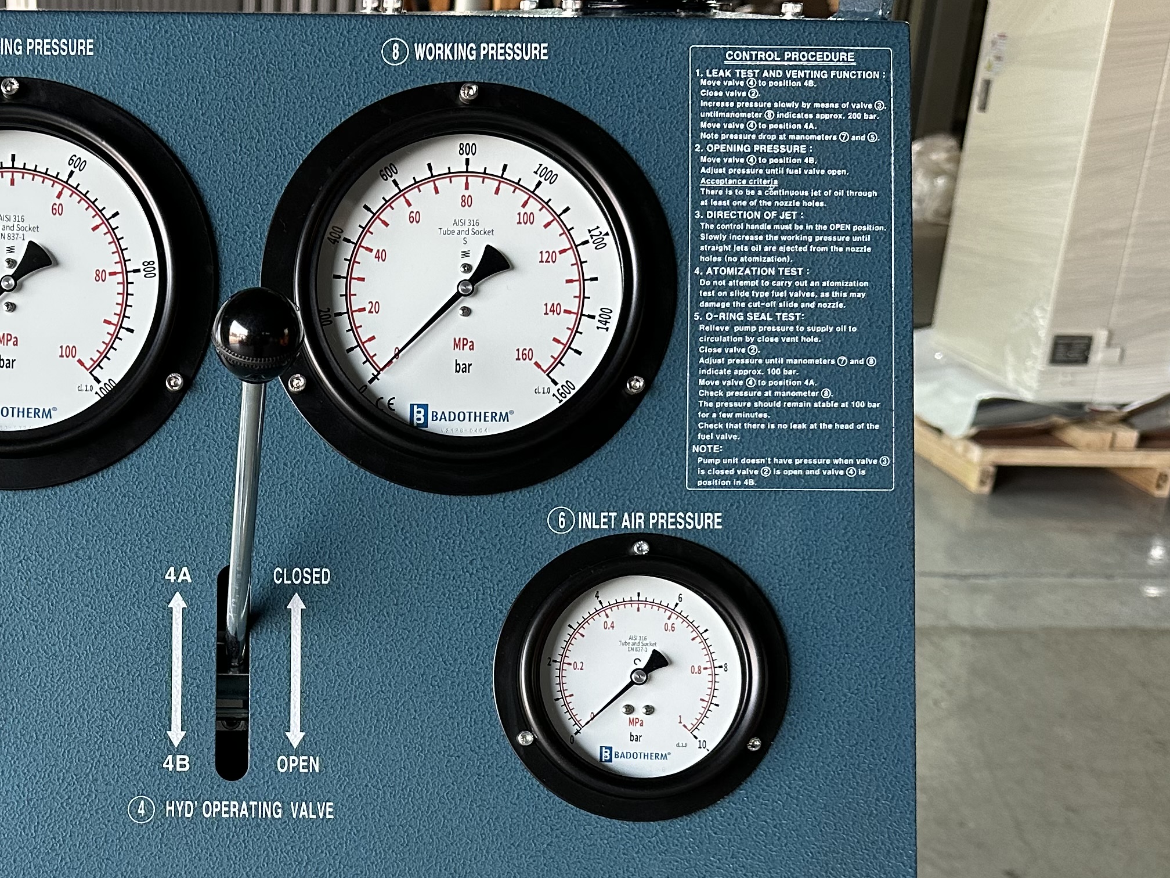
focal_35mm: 48
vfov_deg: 29.6
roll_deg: -0.9
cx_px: 209
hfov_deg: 38.0
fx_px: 1622
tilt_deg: -23.6
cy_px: 704
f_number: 1.78
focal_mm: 6.86
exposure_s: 1/121
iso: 200
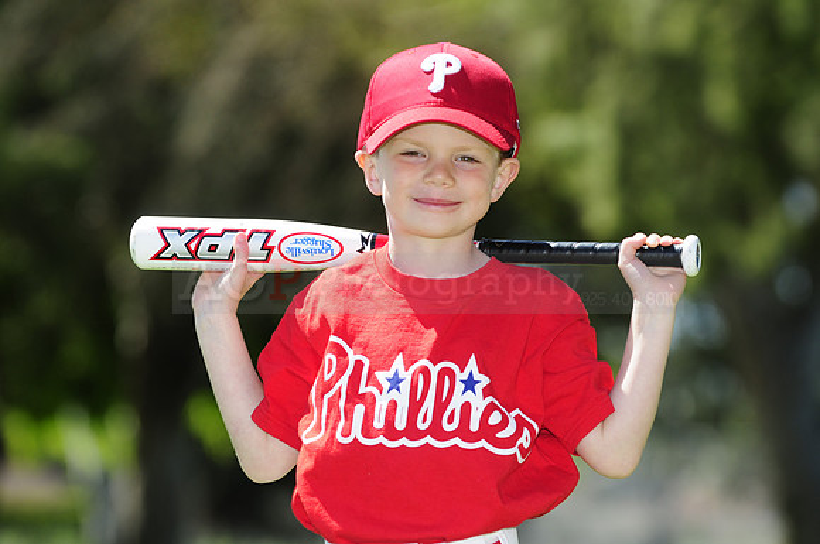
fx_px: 4435
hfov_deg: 10.6
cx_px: 410
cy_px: 272
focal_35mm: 195
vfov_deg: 7.0
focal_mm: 130
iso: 200
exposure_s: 1/1250
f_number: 3.5
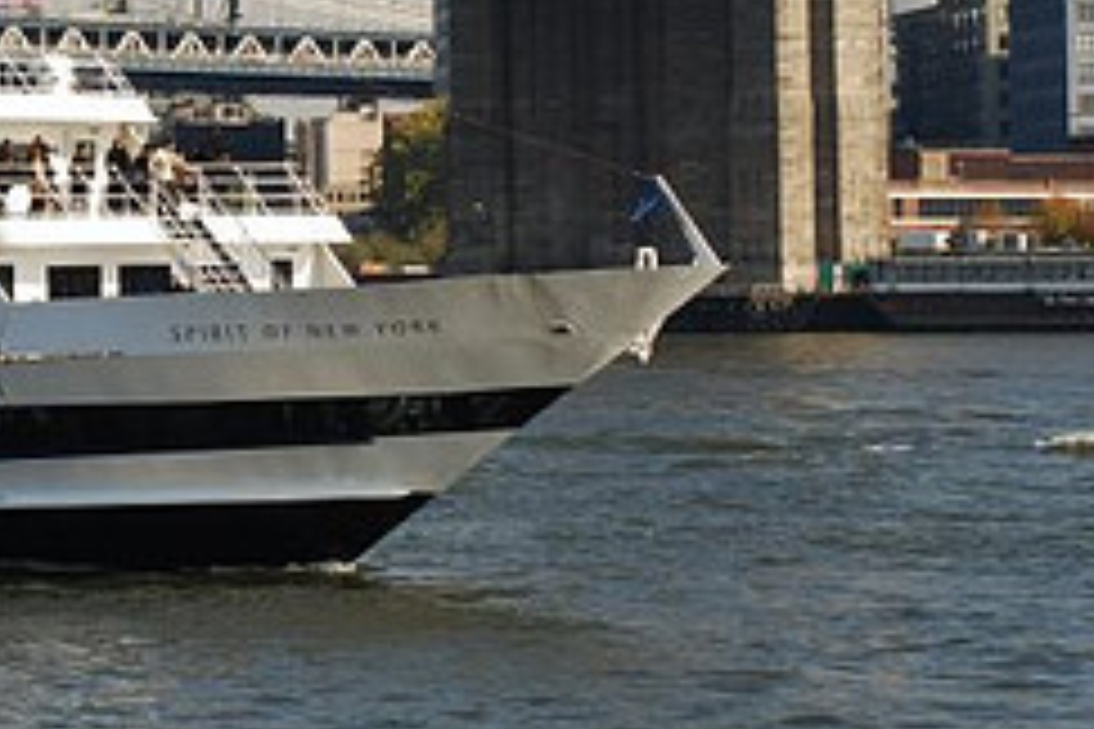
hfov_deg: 9.8
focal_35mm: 208
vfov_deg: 6.6
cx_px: -140
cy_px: 133
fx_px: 6320
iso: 200
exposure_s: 1/250
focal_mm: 58
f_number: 10
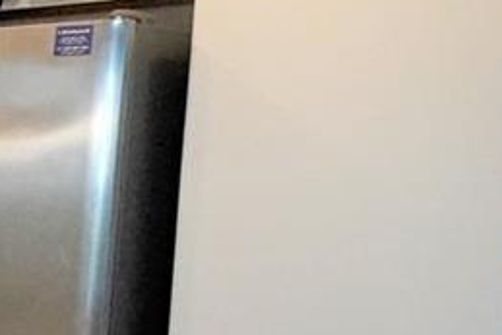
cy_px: 393
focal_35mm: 111
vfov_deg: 12.1
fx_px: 1549
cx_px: -810
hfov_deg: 12.7
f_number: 11
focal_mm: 18
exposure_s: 1/100
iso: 6400
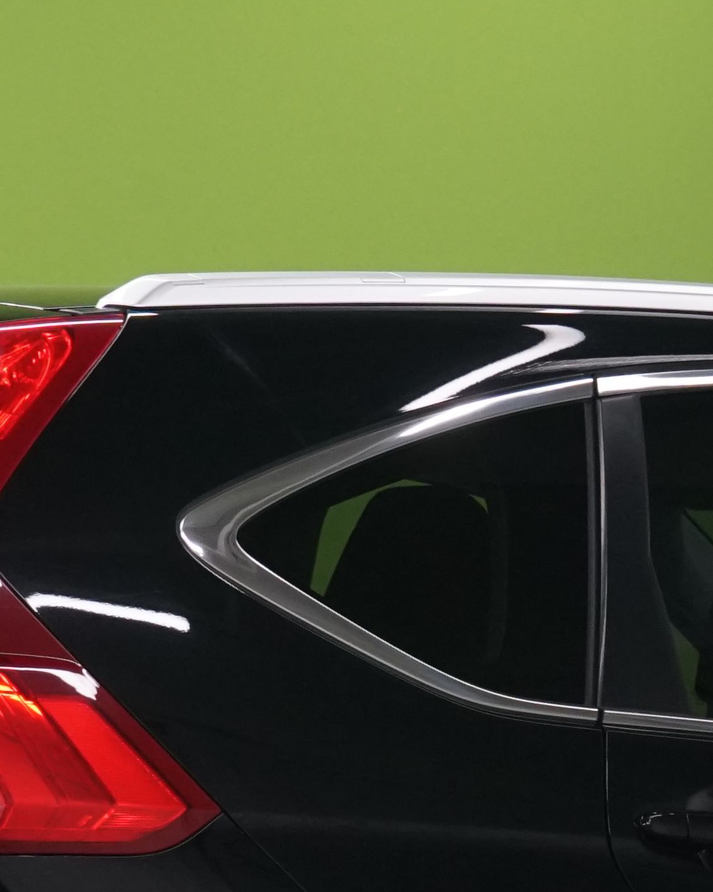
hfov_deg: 5.8
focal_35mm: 268
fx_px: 7071
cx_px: 622
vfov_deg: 7.2
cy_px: 829
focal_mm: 67
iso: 1600
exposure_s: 1/25
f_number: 9
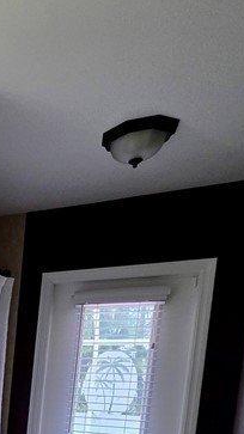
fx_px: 460
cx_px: -202
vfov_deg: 43.1
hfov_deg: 20.4
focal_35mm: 40
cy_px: 438
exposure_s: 1/120
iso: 250
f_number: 1.9
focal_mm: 2.2
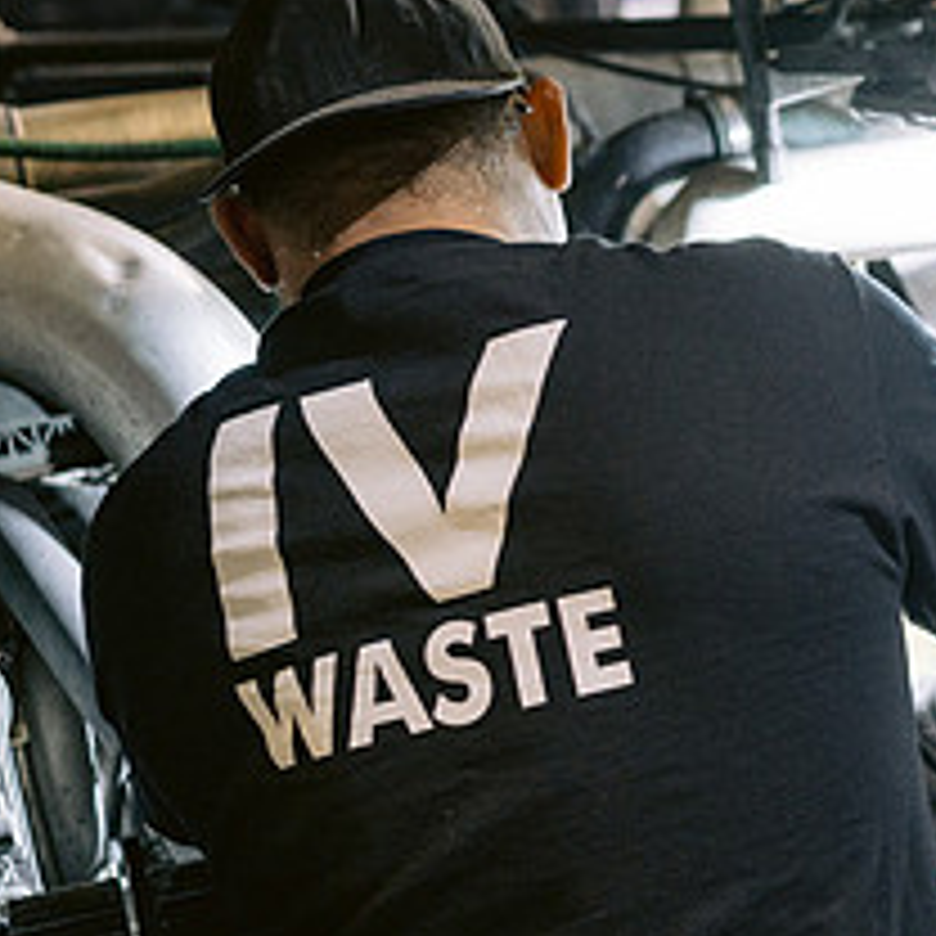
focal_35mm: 83
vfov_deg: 20.9
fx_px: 2539
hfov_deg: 20.0
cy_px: 538
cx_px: 1012
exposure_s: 1/125
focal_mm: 35
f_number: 2.5
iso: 400
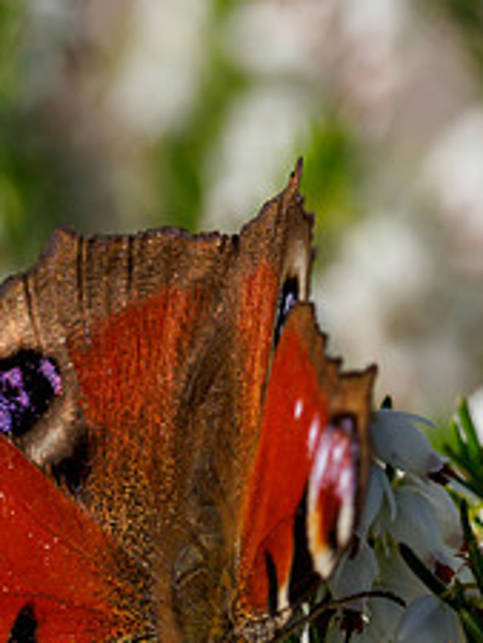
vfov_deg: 1.1
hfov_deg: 0.8
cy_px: 709
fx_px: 34998
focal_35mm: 1883
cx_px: 178
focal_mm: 300
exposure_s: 1/640
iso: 200
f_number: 6.3
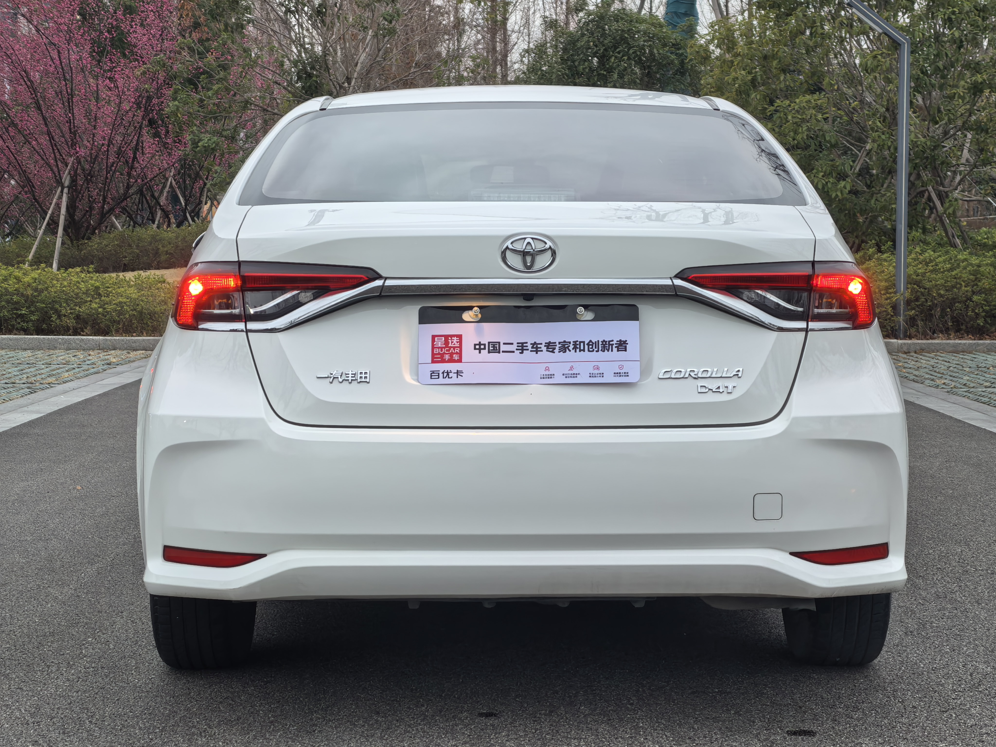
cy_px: 374
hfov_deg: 26.3
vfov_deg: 19.9
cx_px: 498
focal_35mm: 74
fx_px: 2129
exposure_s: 1/167
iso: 200
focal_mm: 6.98
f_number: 1.4
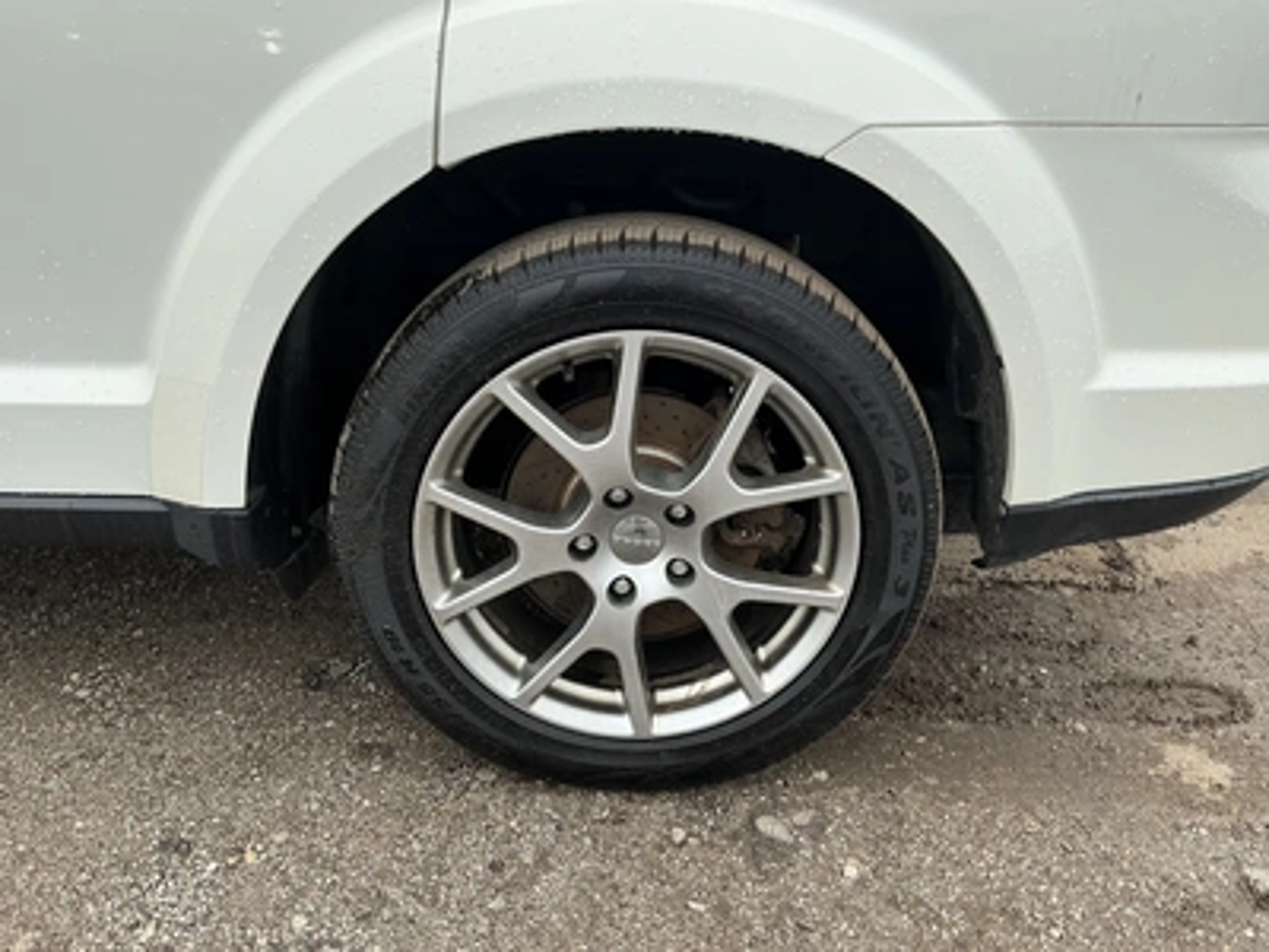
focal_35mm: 28
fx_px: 1026
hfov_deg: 63.4
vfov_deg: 49.7
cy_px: 476
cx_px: 634
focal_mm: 3
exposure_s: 1/749
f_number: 1.8
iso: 25
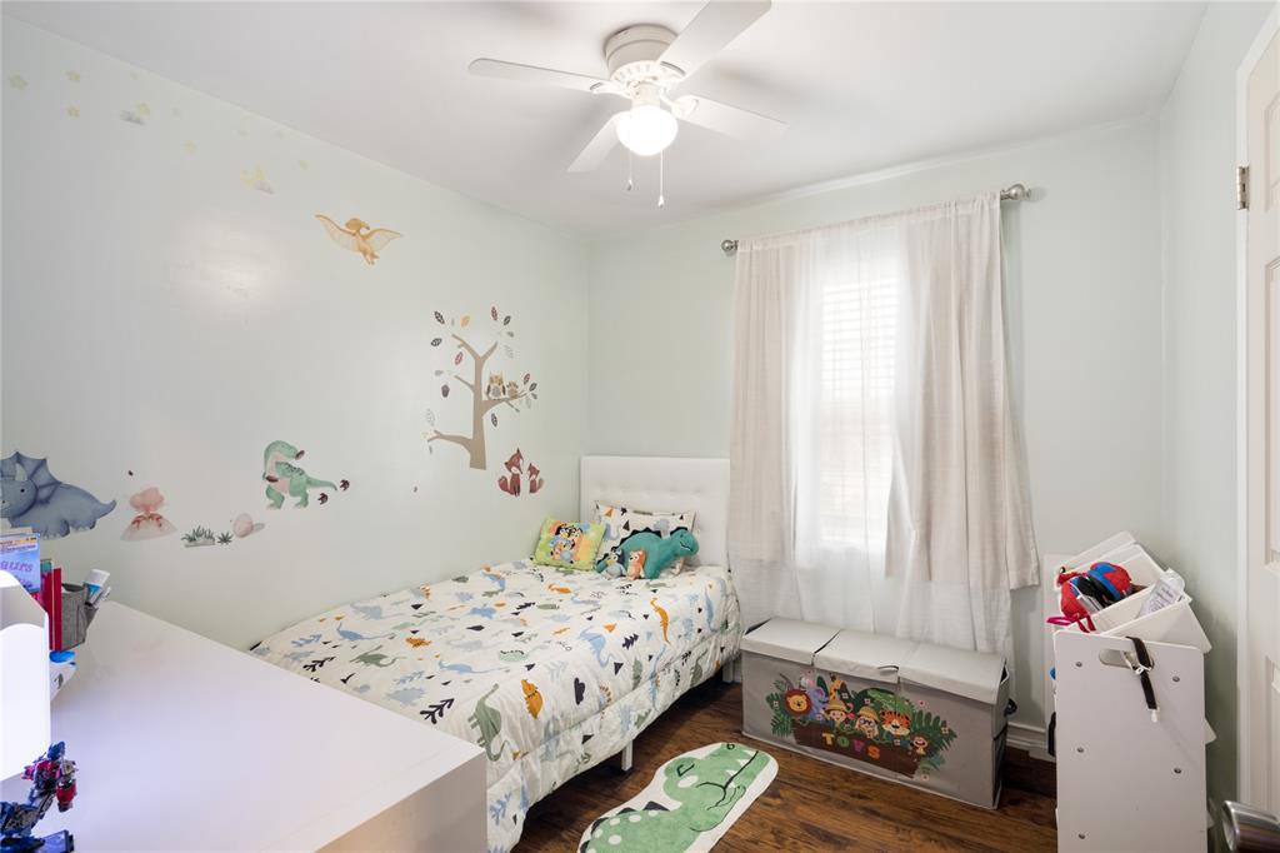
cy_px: 426
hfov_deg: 96.8
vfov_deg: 73.7
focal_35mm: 16
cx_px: 640
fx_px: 569
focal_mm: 16
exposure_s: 1.6
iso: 200
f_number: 7.1
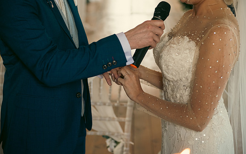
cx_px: 124
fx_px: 483
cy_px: 73
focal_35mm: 72
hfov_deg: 28.6
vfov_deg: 18.1
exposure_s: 1/160
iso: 640
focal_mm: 70
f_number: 3.5
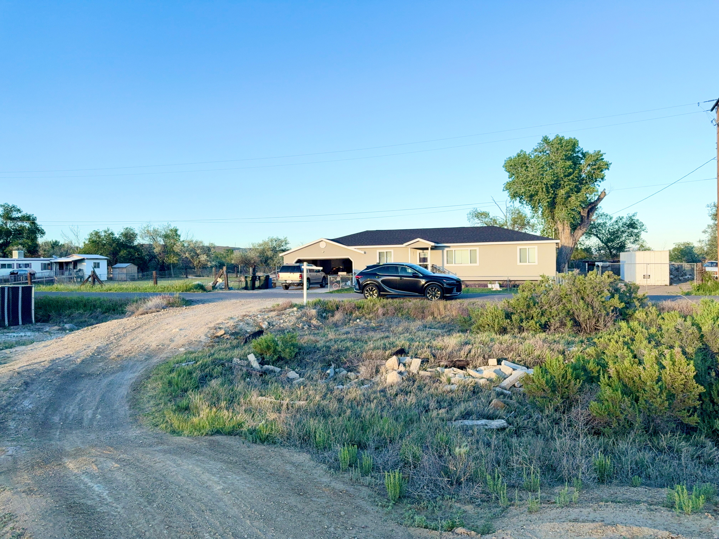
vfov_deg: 56.8
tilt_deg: -0.4
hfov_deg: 71.6
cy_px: 270
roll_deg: +0.7
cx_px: 360
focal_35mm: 24
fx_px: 498
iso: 80
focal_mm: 6.76
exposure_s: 1/1410
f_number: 1.78
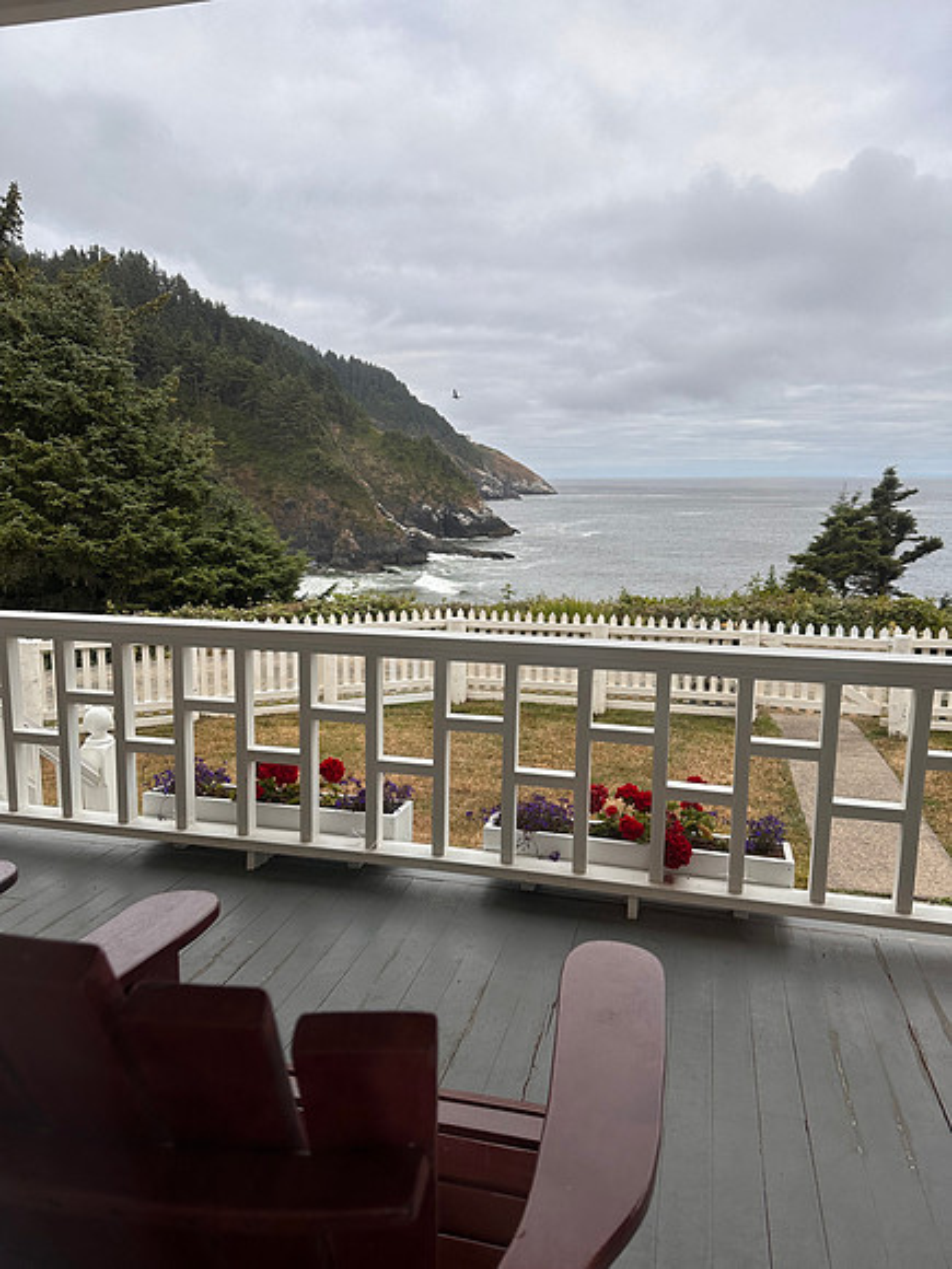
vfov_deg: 71.6
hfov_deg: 56.8
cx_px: 476
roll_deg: -1.4
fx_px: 880
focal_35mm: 24
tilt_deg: -9.0
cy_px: 634
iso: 80
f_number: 1.78
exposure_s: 1/587
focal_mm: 6.86
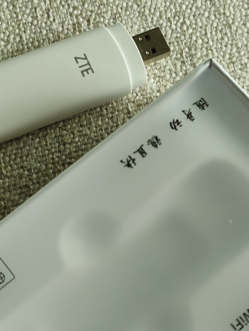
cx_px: 105
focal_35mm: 66
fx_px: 633
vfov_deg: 29.4
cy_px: 147
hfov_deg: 22.2
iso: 400
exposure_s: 1/50
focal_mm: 5.52
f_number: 1.95
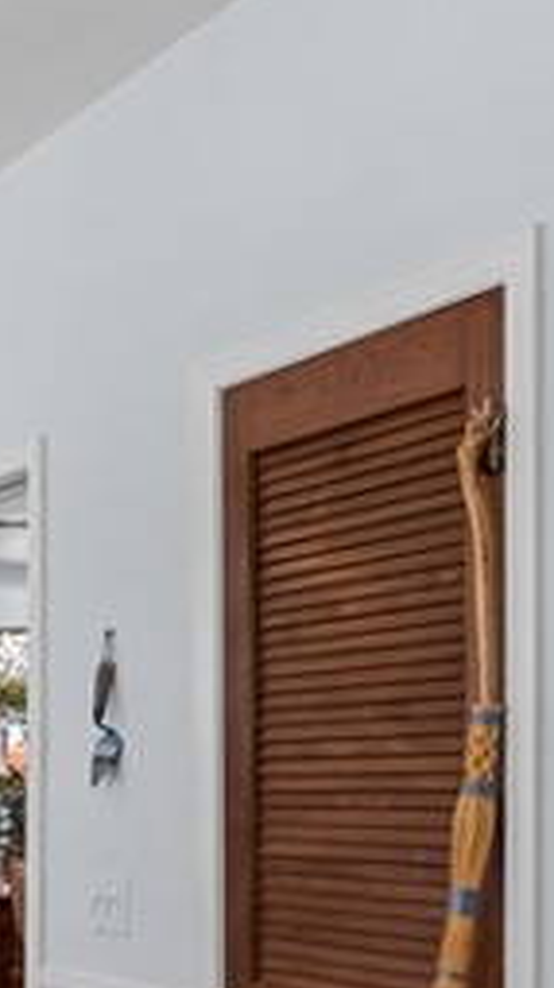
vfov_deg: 34.5
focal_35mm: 59
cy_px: 777
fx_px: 1544
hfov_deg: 13.5
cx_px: -845
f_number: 8
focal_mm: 14
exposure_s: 1/2.5
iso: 100
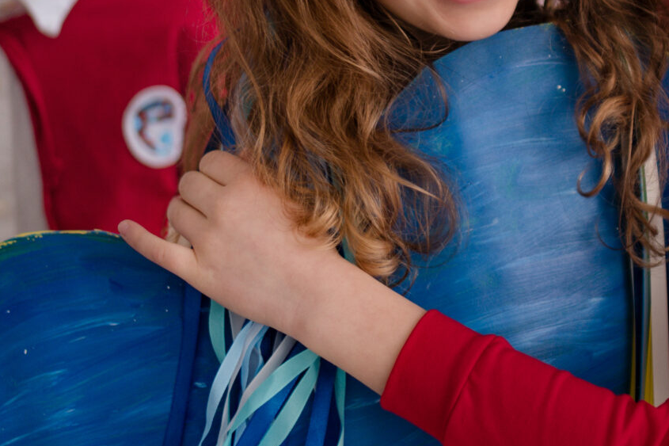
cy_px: 61
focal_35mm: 106
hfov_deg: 19.0
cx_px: 569
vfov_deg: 12.8
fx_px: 1969
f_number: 1.8
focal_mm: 35
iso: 400
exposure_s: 1/640
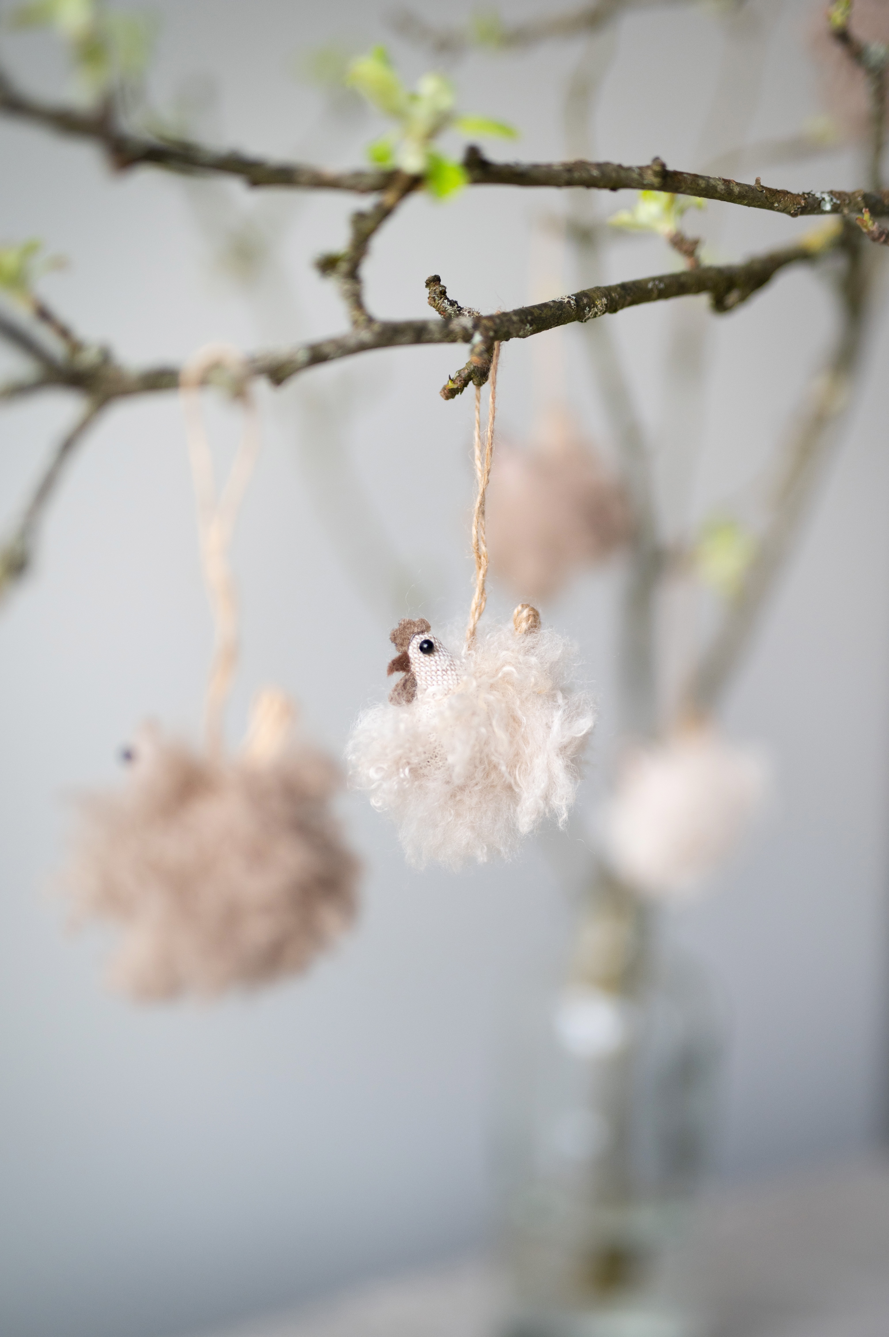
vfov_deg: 39.6
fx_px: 1854
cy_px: 668
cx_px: 444
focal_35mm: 50
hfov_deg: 27.0
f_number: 1.4
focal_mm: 50
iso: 1000
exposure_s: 1/1000
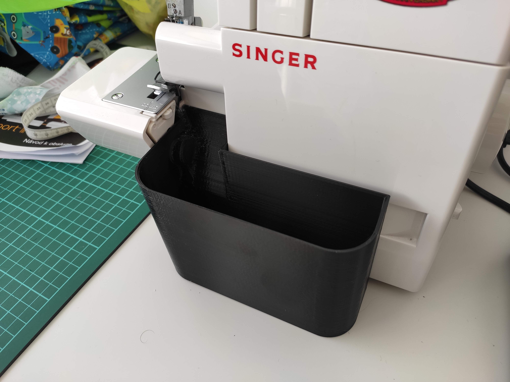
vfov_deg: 53.1
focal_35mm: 26
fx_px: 383
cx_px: 255
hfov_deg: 67.3
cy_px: 191
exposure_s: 1/100
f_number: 1.75
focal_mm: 4.77
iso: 169
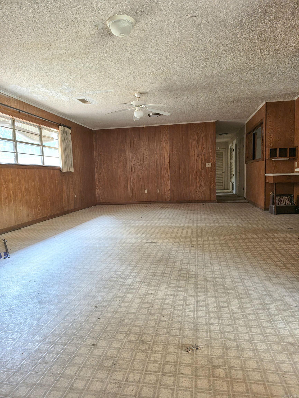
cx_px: 150
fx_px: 265
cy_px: 199
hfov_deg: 58.9
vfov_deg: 73.9
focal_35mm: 23
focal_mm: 6.5
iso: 400
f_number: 1.4
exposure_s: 1/120
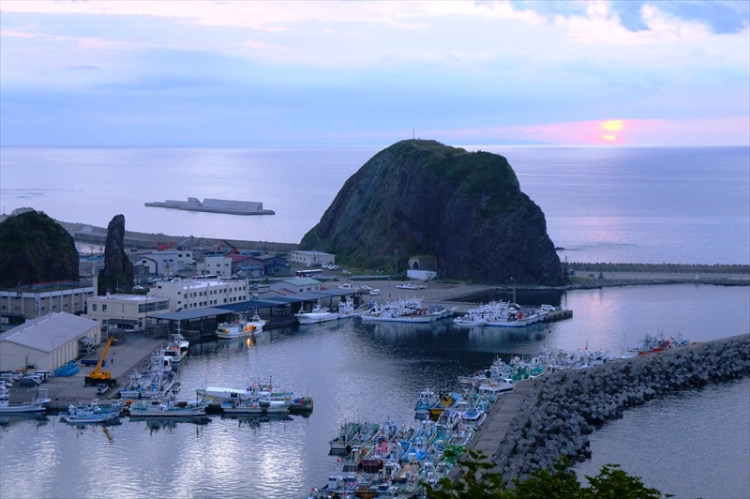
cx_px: 375
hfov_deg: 24.6
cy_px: 250
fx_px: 1717
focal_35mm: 82
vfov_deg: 16.5
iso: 1000
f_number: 5.6
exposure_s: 1/160
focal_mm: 55
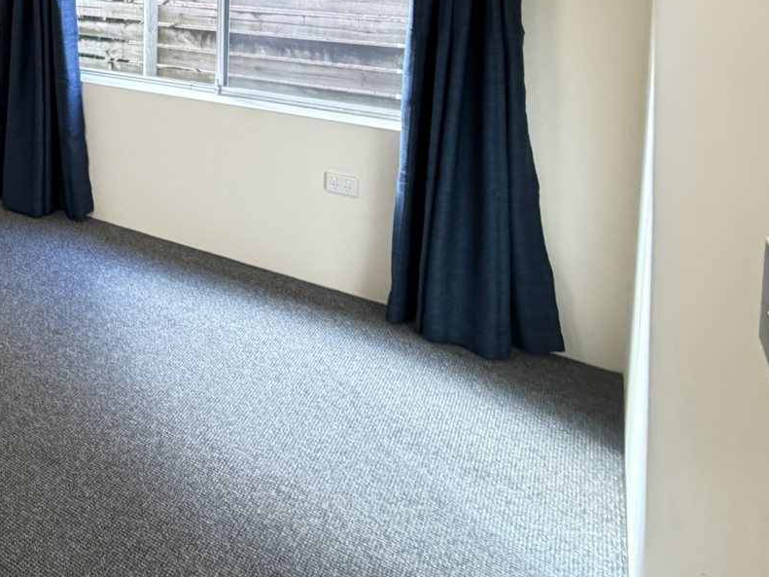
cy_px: -22
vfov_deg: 36.7
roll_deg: +0.8
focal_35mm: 34
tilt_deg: -3.2
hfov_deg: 44.1
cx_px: -35
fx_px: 755
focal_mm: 2.22
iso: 400
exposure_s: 1/50
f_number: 2.2
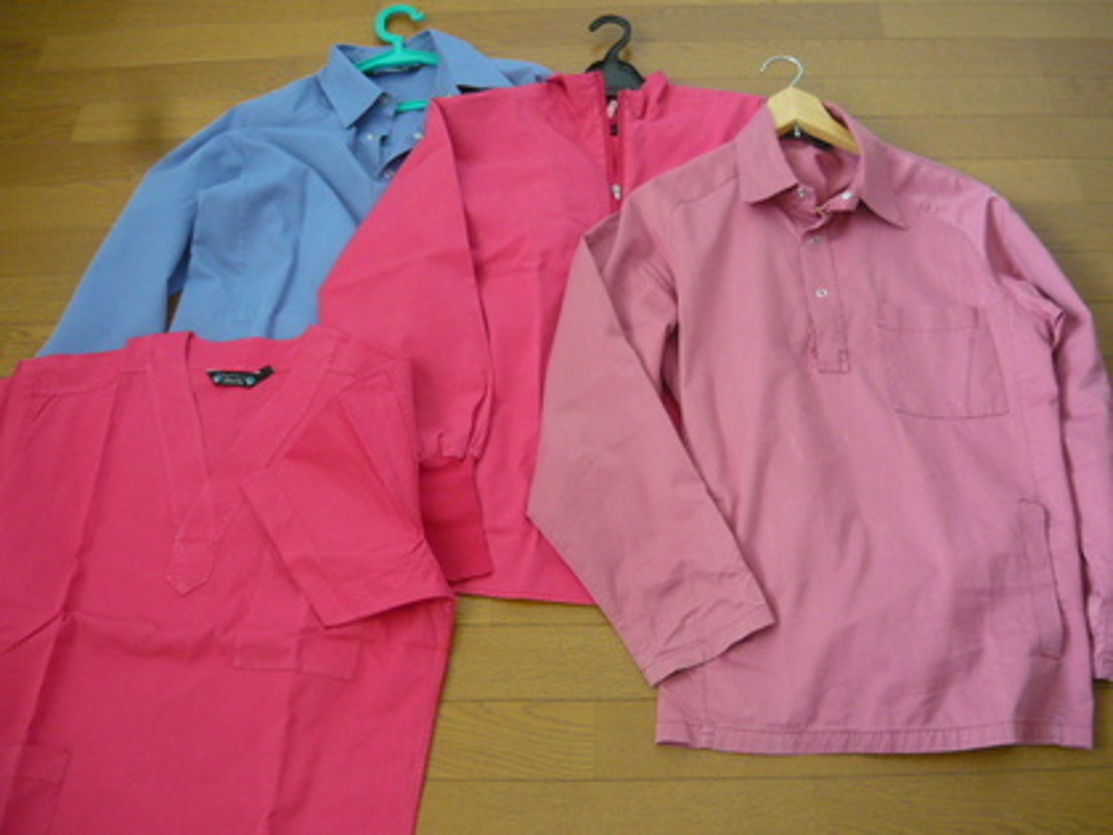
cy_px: 418
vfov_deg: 42.9
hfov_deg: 55.4
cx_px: 556
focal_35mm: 33
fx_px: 1061
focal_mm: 5.5
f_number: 2.8
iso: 400
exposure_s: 1/25
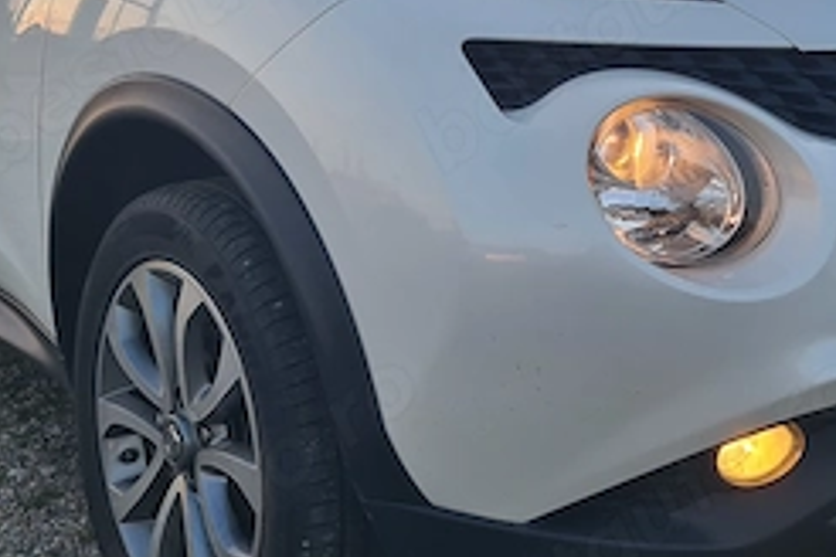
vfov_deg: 20.2
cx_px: 459
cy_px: 48
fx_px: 1533
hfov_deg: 30.5
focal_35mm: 66
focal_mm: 5.4
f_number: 1.8
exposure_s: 1/495
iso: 50
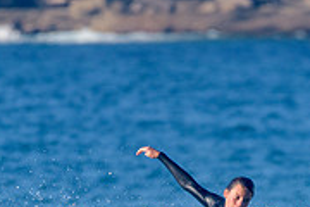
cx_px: 202
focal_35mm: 1613
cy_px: 272
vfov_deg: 0.9
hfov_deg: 1.3
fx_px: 13889
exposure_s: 1/2000
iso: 280
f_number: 5.6
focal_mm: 500
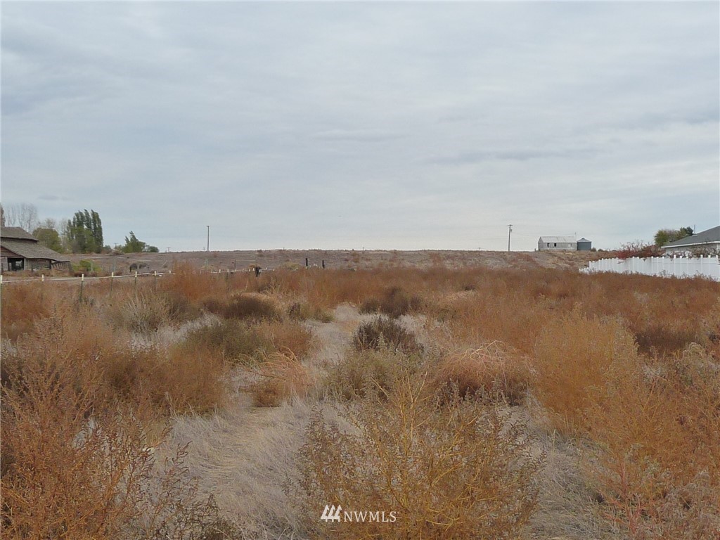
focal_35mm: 50
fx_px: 1040
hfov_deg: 38.2
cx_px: 360
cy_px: 270
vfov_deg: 29.1
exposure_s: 1/640
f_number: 3.4
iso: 160
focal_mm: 5
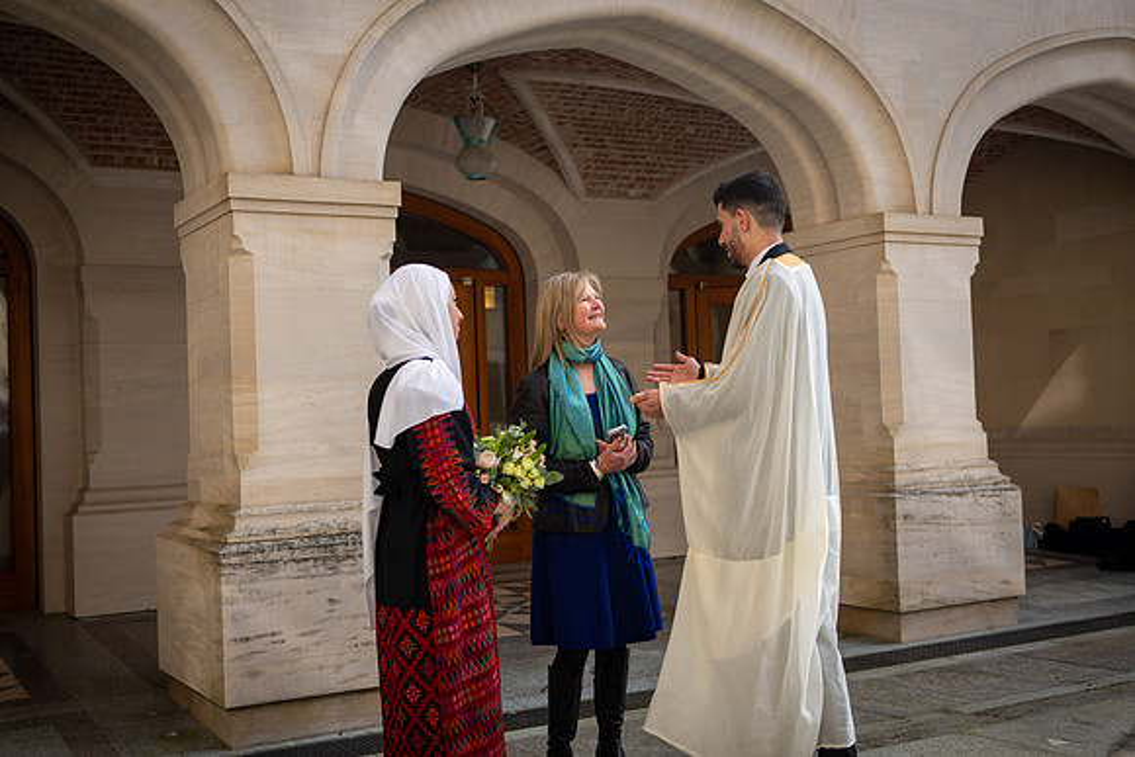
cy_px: 369
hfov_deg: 47.4
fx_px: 1294
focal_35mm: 41
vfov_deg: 32.6
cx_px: 582
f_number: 2.8
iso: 100
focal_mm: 40
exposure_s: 1/1250
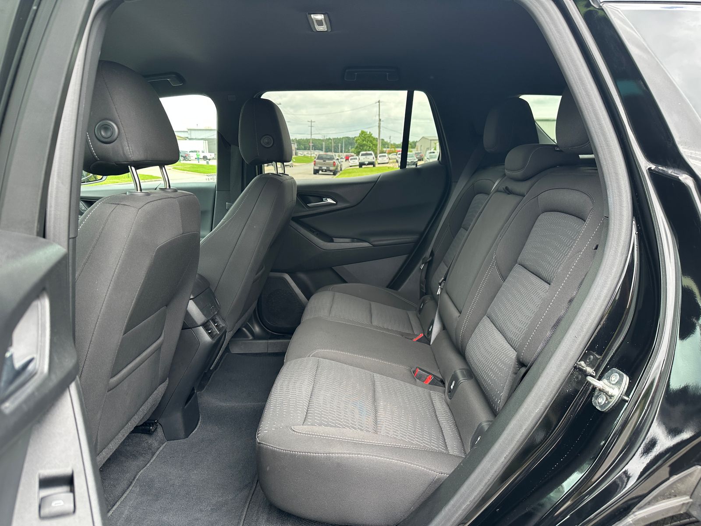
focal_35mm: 24
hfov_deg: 71.6
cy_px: 263
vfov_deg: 56.8
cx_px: 350
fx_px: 486
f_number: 1.78
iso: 80
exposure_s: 1/196
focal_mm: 6.86
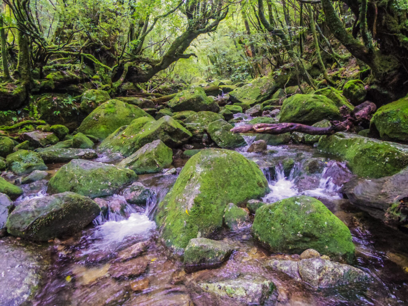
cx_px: 204
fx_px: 271
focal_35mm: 23
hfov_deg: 73.9
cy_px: 153
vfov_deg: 58.9
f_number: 2.8
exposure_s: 1/40
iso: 2000
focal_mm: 5
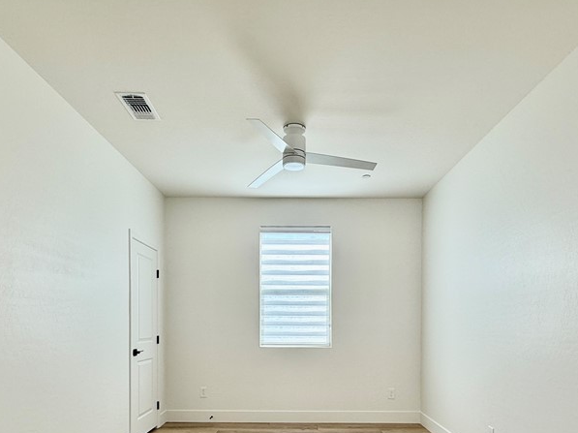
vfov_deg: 53.9
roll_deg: -1.0
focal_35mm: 24
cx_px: 298
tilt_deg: +0.1
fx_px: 400
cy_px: 329
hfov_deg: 71.6
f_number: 2.2
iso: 64
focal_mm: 2.22
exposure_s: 1/128
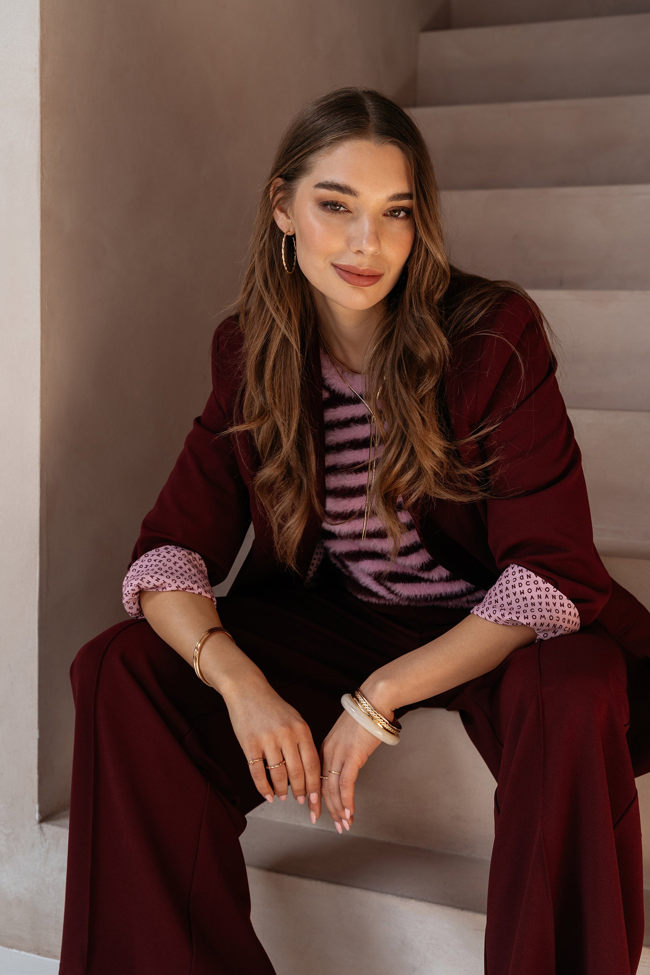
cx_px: 325
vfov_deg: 41.1
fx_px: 1300
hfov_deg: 28.1
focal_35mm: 48
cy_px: 488
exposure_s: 1/200
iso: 400
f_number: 5
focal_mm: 48
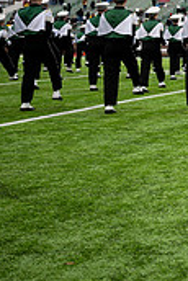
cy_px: 47
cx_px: 387
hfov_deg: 13.4
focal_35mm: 86
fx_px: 672
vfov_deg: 23.2
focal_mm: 25.5
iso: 160
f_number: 2.8
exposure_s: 1/500
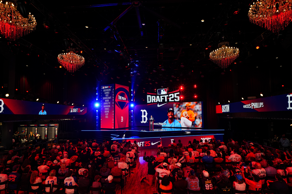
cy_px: 103
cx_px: 147
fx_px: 170
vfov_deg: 59.4
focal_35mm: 21
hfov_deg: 81.2
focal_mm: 19
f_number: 4
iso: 1600
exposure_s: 1/250
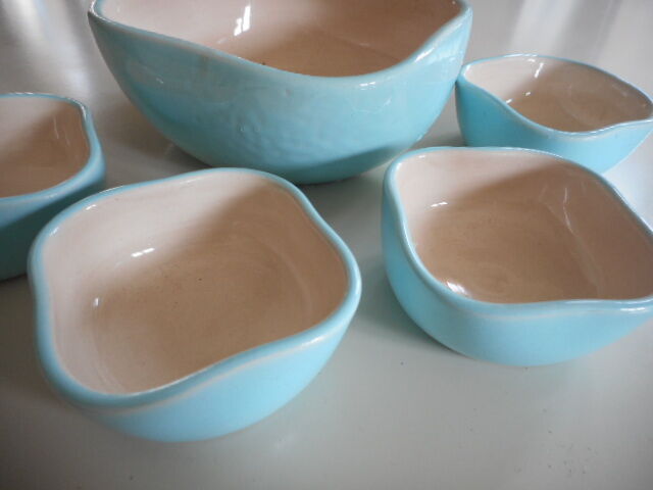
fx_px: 472
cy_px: 245
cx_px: 326
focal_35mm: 25
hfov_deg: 69.4
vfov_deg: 54.9
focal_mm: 4.5
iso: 110
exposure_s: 1/30
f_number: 3.7
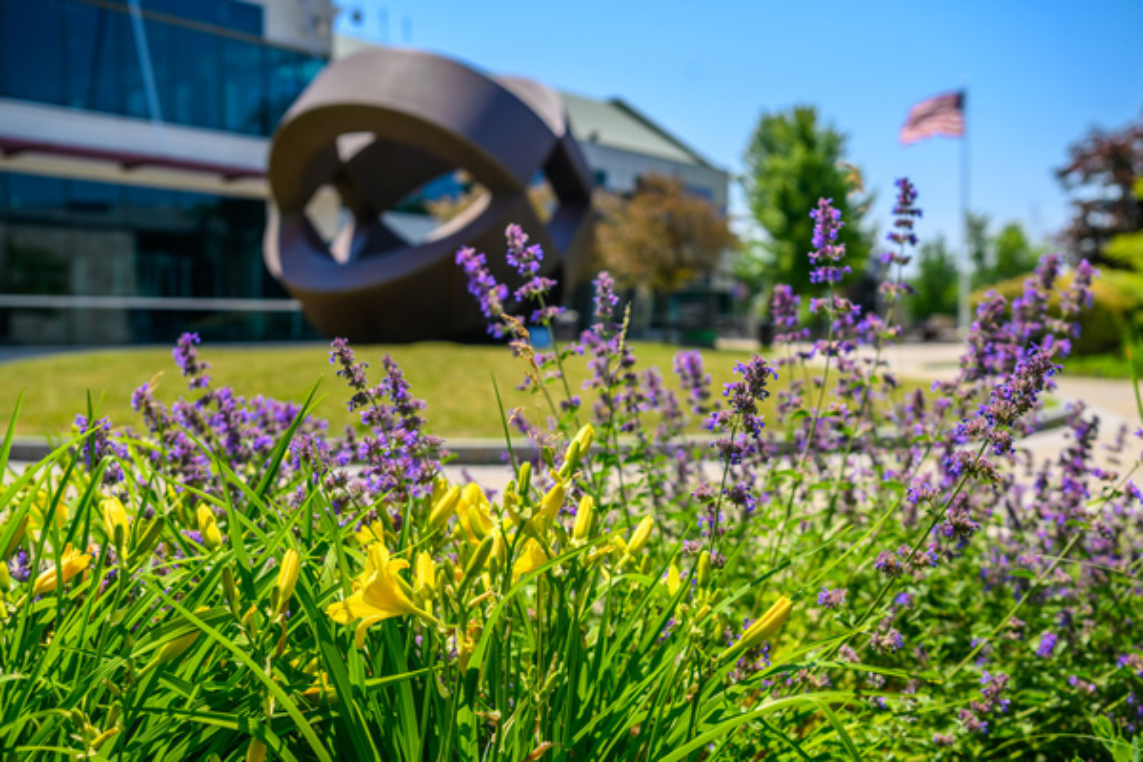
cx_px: 572
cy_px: 381
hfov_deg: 48.5
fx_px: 1270
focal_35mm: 40
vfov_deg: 33.4
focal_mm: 40
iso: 64
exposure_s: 1/1000
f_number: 5.6
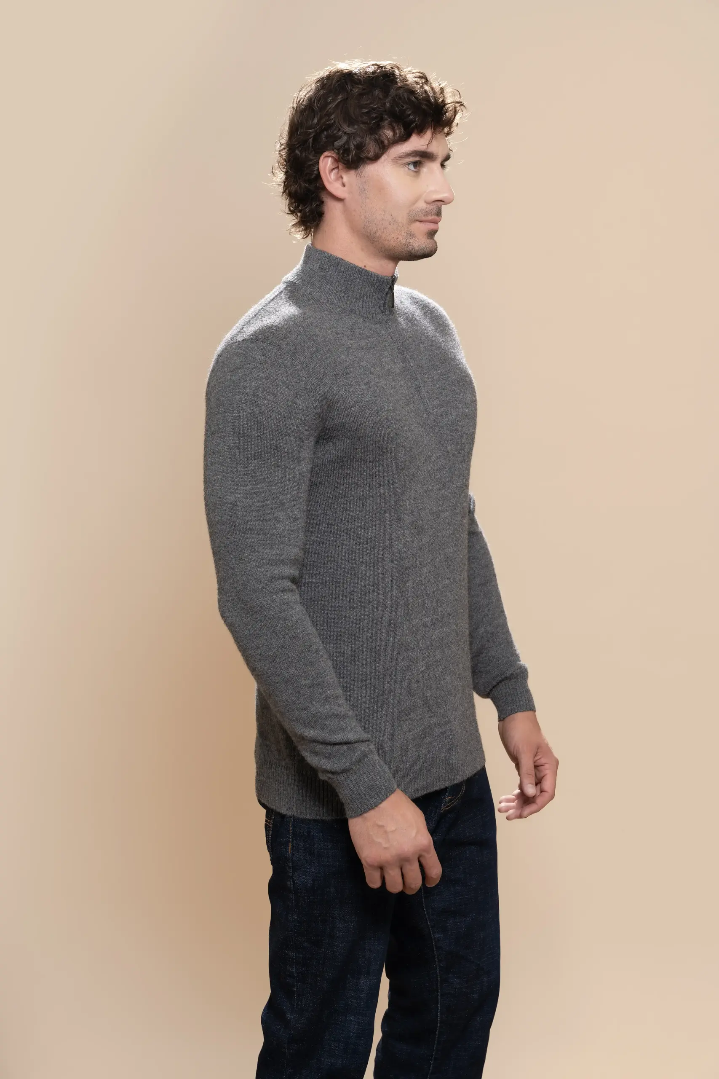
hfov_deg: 19.5
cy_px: 540
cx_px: 360
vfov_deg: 28.8
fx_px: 2097
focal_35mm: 70
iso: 100
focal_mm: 70
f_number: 7.1
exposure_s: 1/250
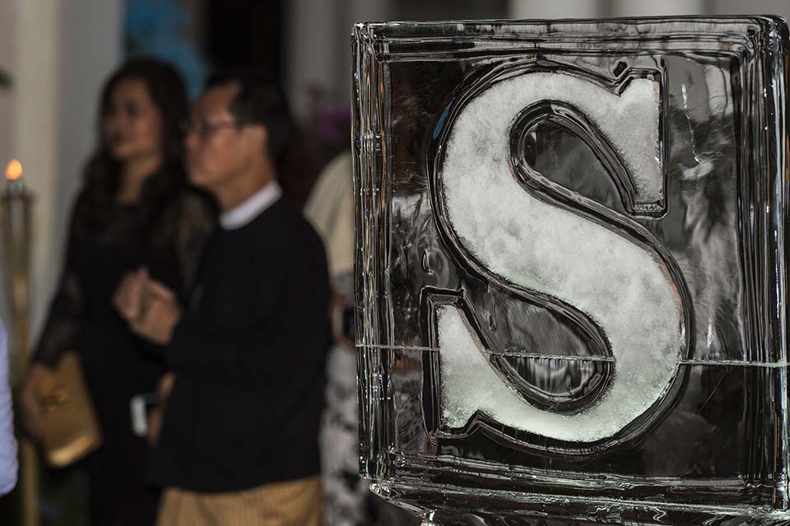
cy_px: 263
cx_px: 395
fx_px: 3948
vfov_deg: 7.6
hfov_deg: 11.4
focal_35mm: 180
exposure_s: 1/60
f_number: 4.5
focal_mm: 180
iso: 400
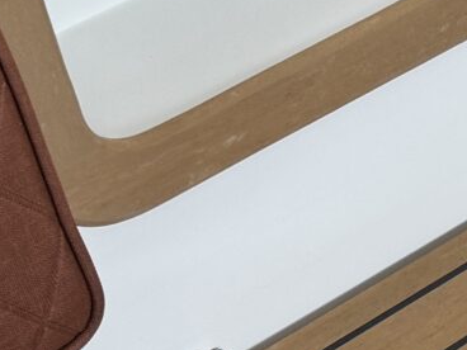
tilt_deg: -43.2
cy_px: 326
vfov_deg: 8.9
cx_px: 873
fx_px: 2253
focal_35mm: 167
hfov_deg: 11.0
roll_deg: +0.5
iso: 64
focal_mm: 6.76
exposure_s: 1/100
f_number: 1.78
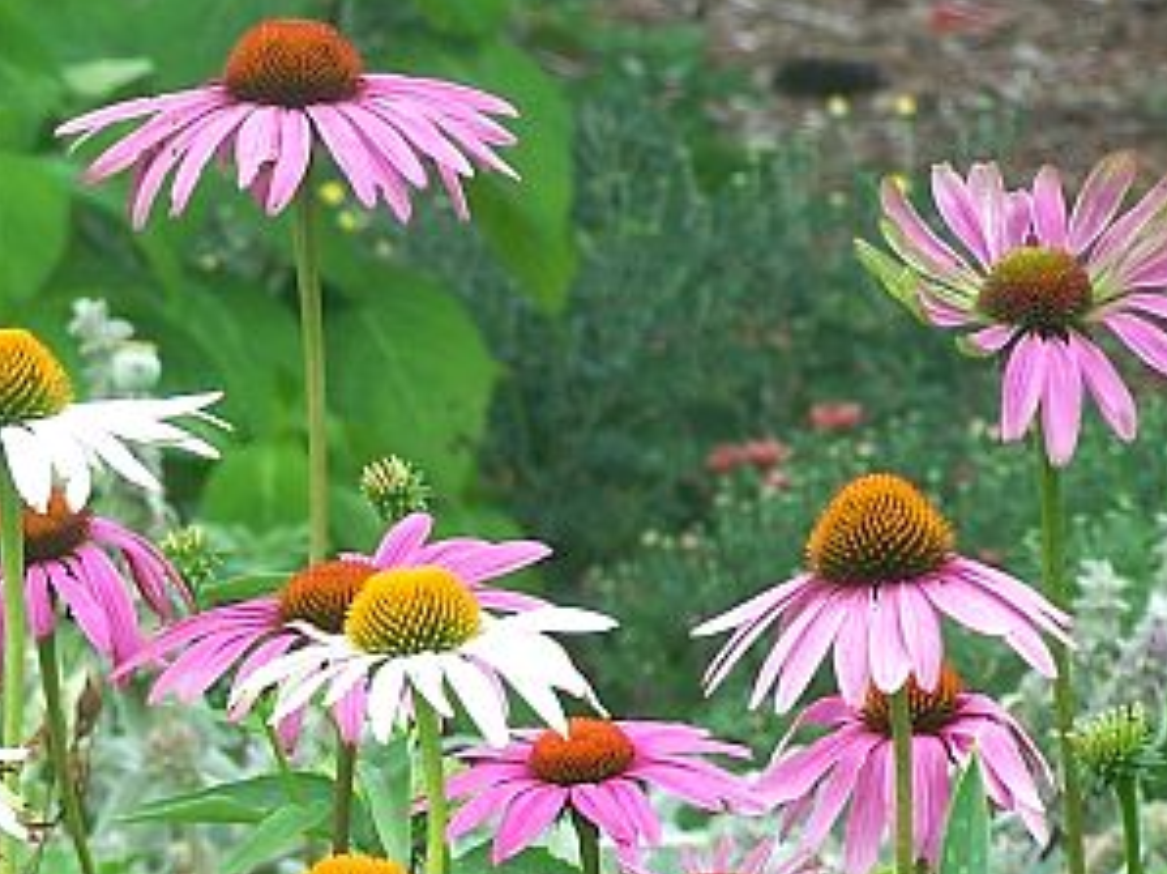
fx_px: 13373
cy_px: 825
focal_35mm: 397
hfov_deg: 5.0
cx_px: 345
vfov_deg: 3.7
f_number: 3.2
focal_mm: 28
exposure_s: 1/125
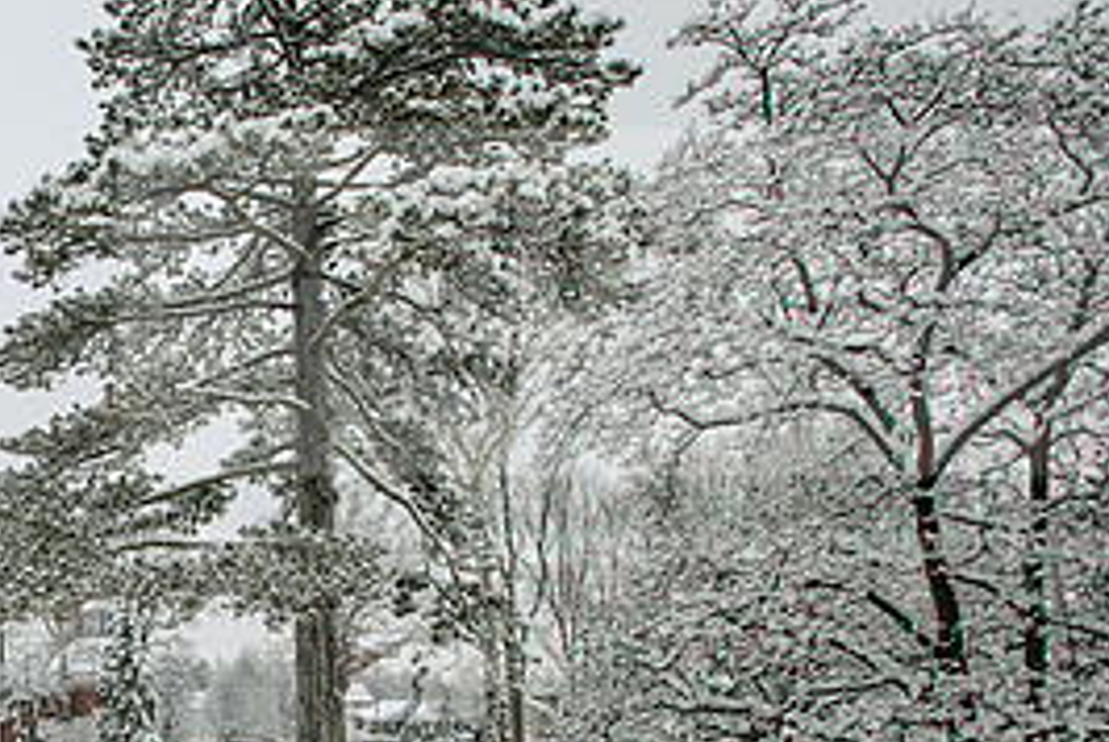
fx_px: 1141
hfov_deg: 44.0
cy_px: 632
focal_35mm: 37
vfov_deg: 34.5
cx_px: -8
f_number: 5
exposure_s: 1/400
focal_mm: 17
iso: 250
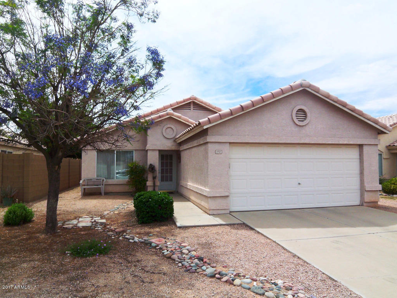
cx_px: 198
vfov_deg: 58.9
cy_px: 149
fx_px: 264
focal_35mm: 23
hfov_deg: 73.9
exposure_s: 1/320
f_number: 5.6
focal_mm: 3.8
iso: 50
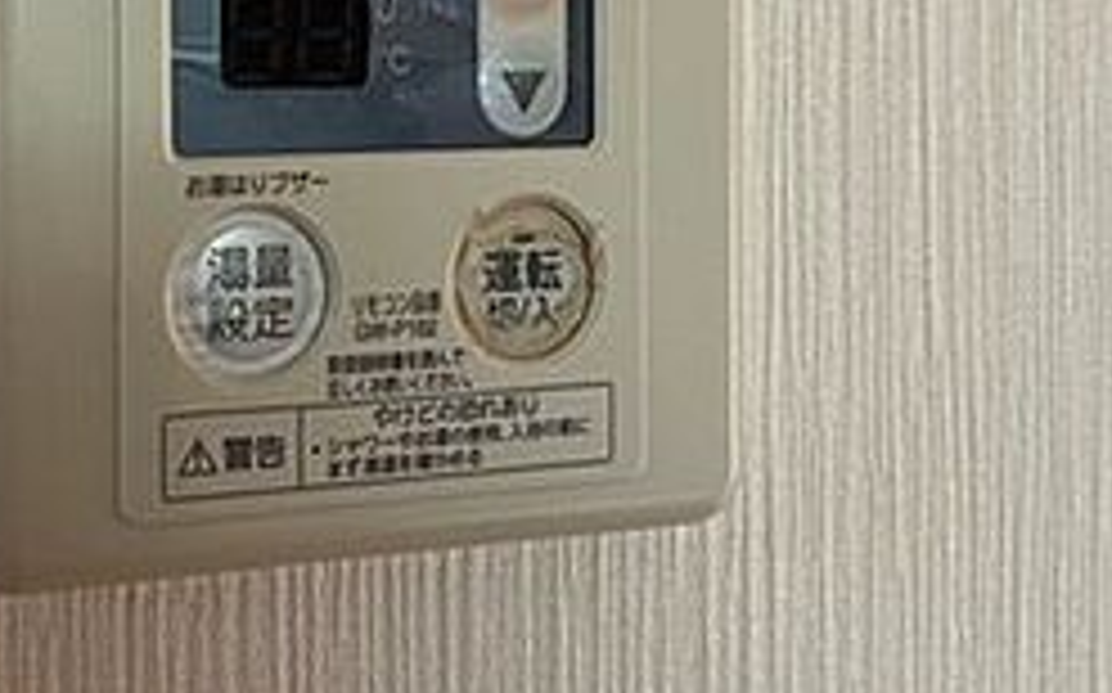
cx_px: 275
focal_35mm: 67
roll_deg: +1.2
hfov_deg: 30.1
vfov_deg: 19.1
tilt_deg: -1.5
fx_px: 2029
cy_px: 104
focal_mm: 4.25
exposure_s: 1/60
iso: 200
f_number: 1.8
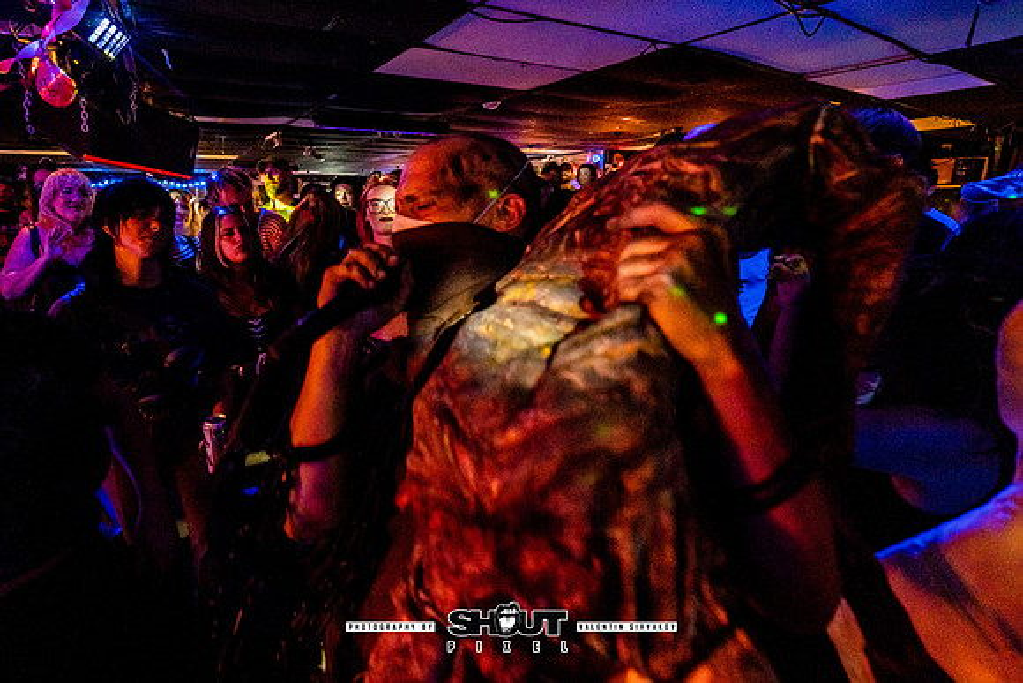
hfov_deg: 92.6
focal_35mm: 17
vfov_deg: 70.1
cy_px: 300
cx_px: 440
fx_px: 484
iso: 2500
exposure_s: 1/200
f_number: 2.8
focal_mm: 14.8
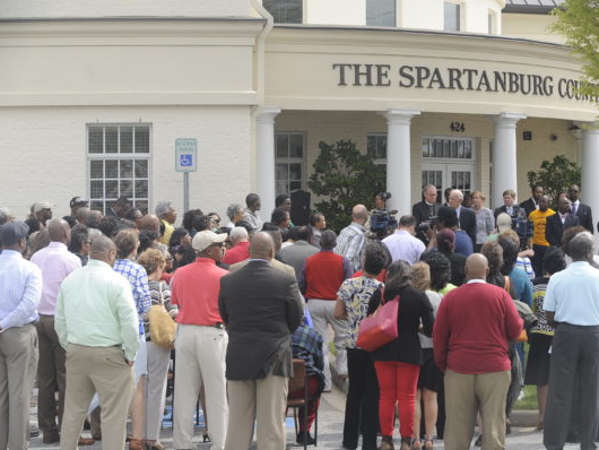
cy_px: 225
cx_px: 333
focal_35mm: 87
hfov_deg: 22.5
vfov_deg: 17.0
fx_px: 1506
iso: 400
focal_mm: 80
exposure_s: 1/800
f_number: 7.1
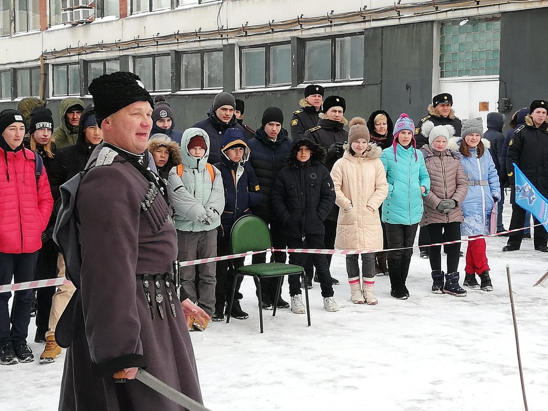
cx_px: 274
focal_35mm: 69
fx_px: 1092
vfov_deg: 21.3
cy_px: 206
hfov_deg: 28.2
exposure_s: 1/202
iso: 50
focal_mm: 3.81
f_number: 2.2
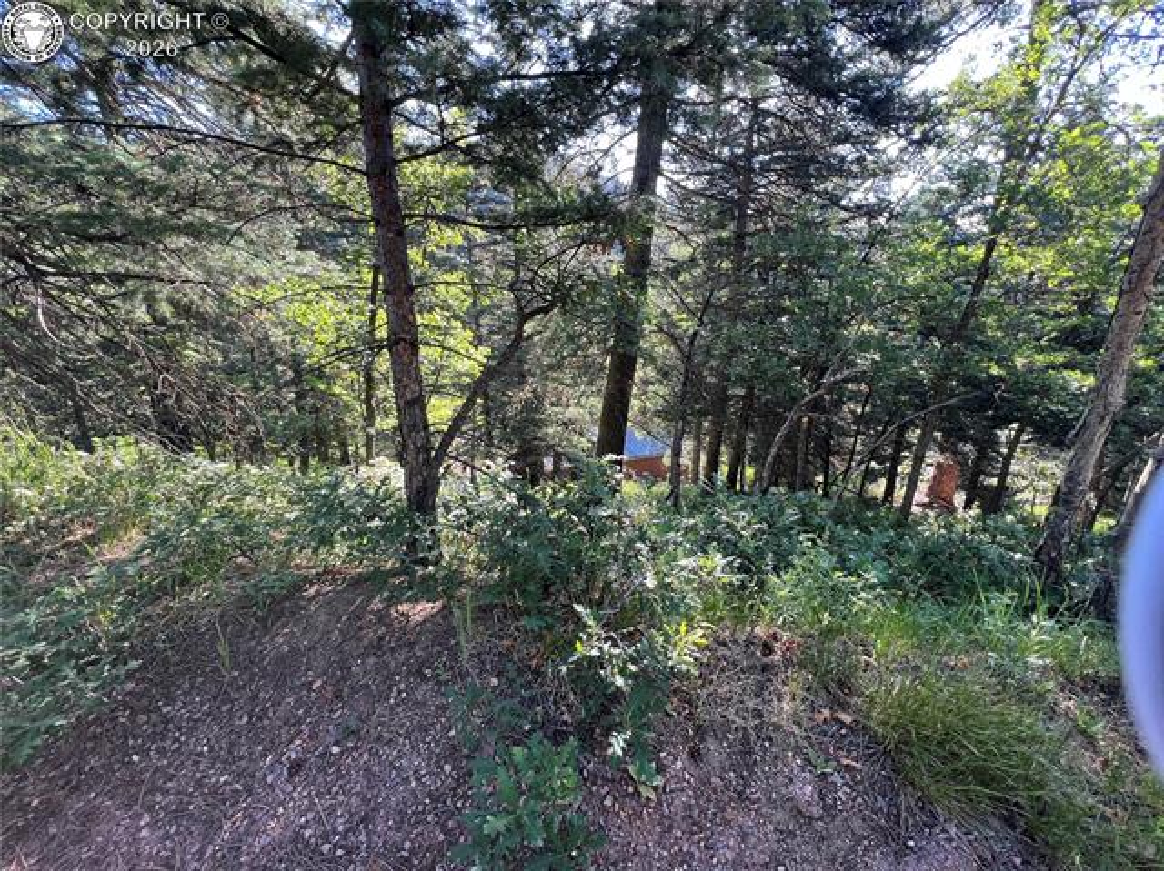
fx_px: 437
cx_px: 582
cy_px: 436
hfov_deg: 106.2
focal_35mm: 13
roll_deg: +2.0
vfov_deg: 89.8
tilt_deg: -17.5
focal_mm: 1.57
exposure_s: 1/99
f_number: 1.8
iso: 50
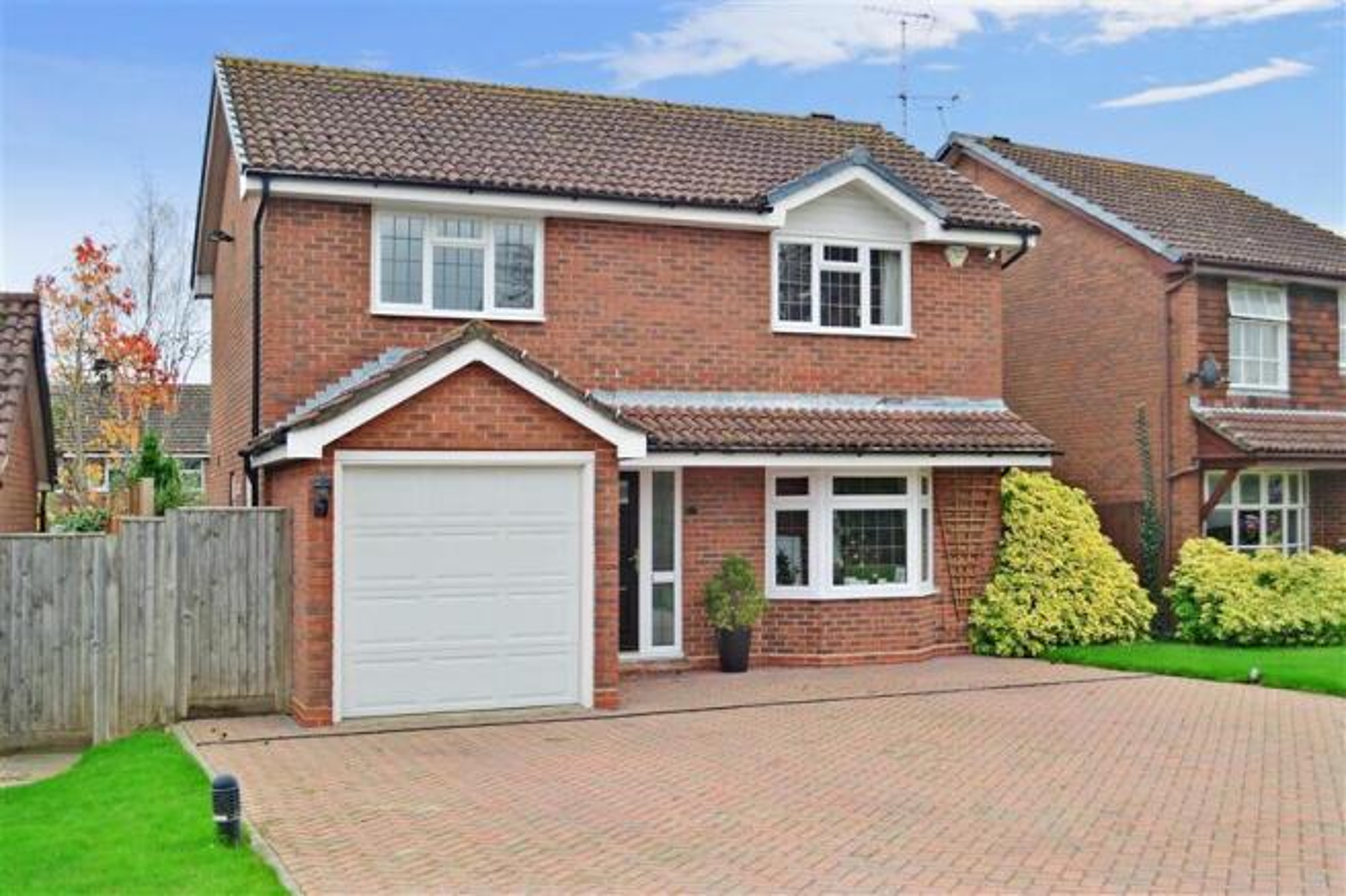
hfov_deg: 49.6
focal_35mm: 39
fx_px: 1458
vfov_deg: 34.2
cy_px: 448
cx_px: 673
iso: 400
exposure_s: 1/125
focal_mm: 26
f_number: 5.6
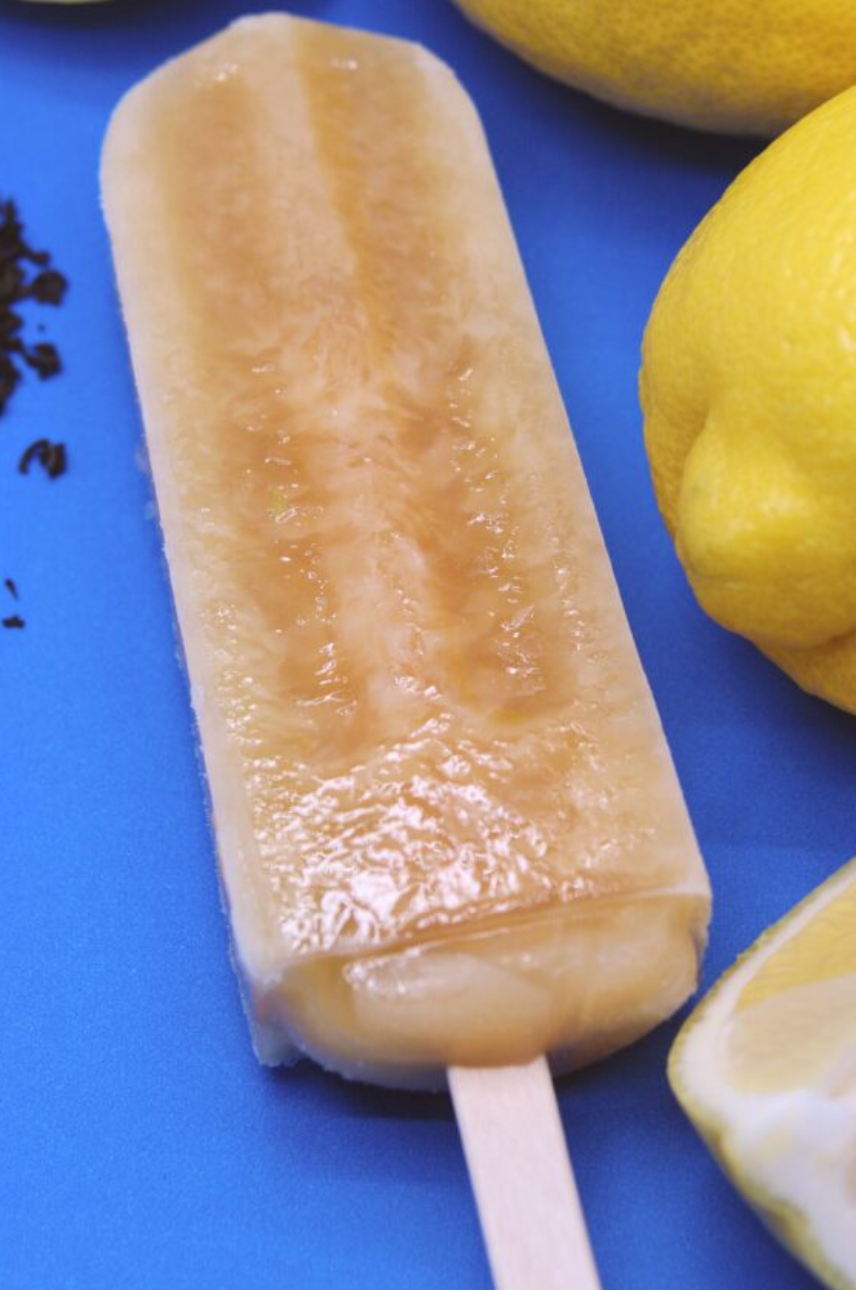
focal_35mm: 110
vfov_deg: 18.6
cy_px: 568
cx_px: 393
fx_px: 3936
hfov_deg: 12.4
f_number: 7.1
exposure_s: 1/200
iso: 400
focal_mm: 60
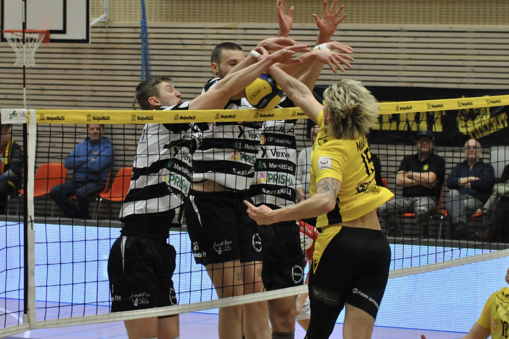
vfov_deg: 8.0
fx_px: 2426
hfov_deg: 12.0
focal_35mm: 172
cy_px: 160
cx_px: 254
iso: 1600
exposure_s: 1/200
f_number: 4
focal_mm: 95
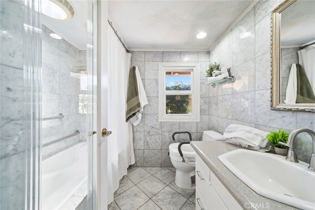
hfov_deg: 112.6
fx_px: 105
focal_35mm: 12
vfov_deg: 90.0
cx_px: 158
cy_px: 105
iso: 400
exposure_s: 1/20
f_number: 8
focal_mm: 12
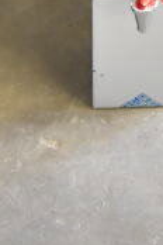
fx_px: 1073
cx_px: 148
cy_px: -389
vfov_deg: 10.6
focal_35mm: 158
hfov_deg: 8.7
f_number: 3.5
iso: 2000
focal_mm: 20
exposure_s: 1/30
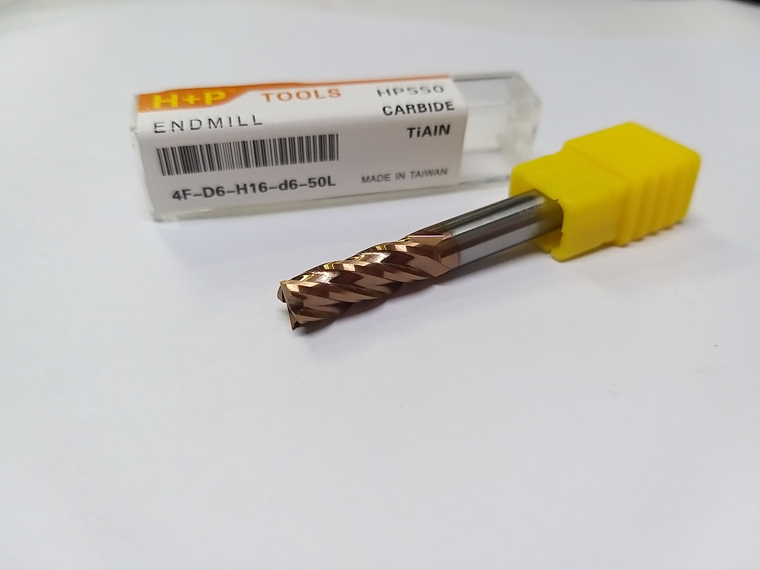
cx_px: 380
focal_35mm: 27
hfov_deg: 65.3
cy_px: 285
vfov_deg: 51.4
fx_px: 593
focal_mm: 3.93
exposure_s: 1/50
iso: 160
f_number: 1.7
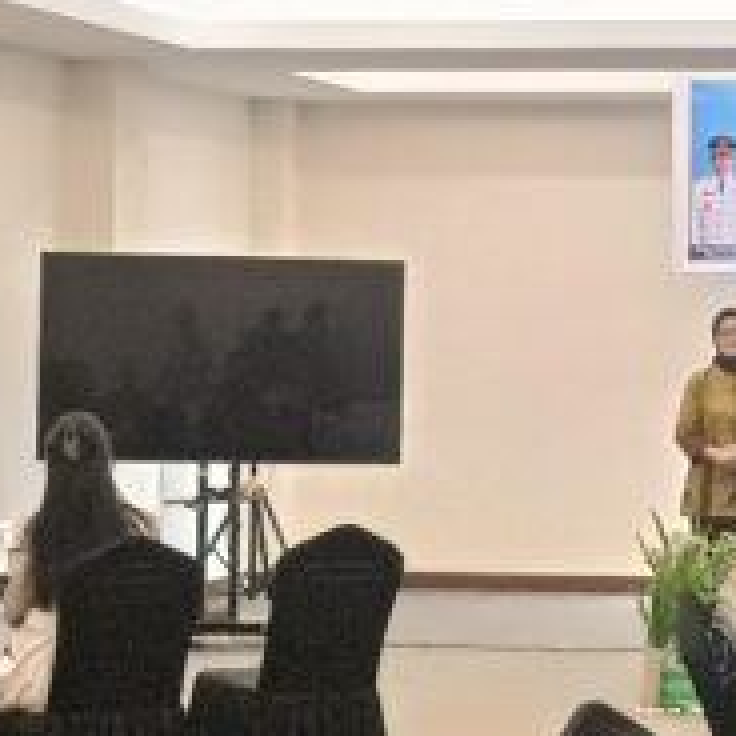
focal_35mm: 154
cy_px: 320
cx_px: 734
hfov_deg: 11.2
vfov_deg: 11.3
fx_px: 3704
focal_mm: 4.7
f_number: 1.7
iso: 2500
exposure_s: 1/25
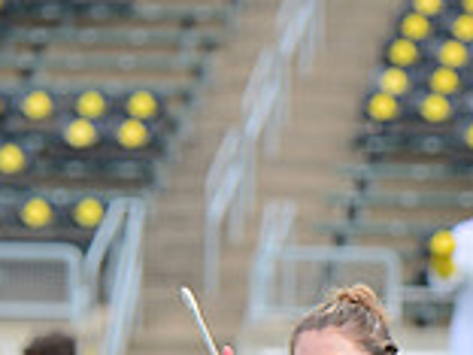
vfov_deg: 2.7
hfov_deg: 3.7
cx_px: 330
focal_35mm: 541
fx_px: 7392
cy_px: 677
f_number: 5.6
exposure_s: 1/640
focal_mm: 195
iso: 200
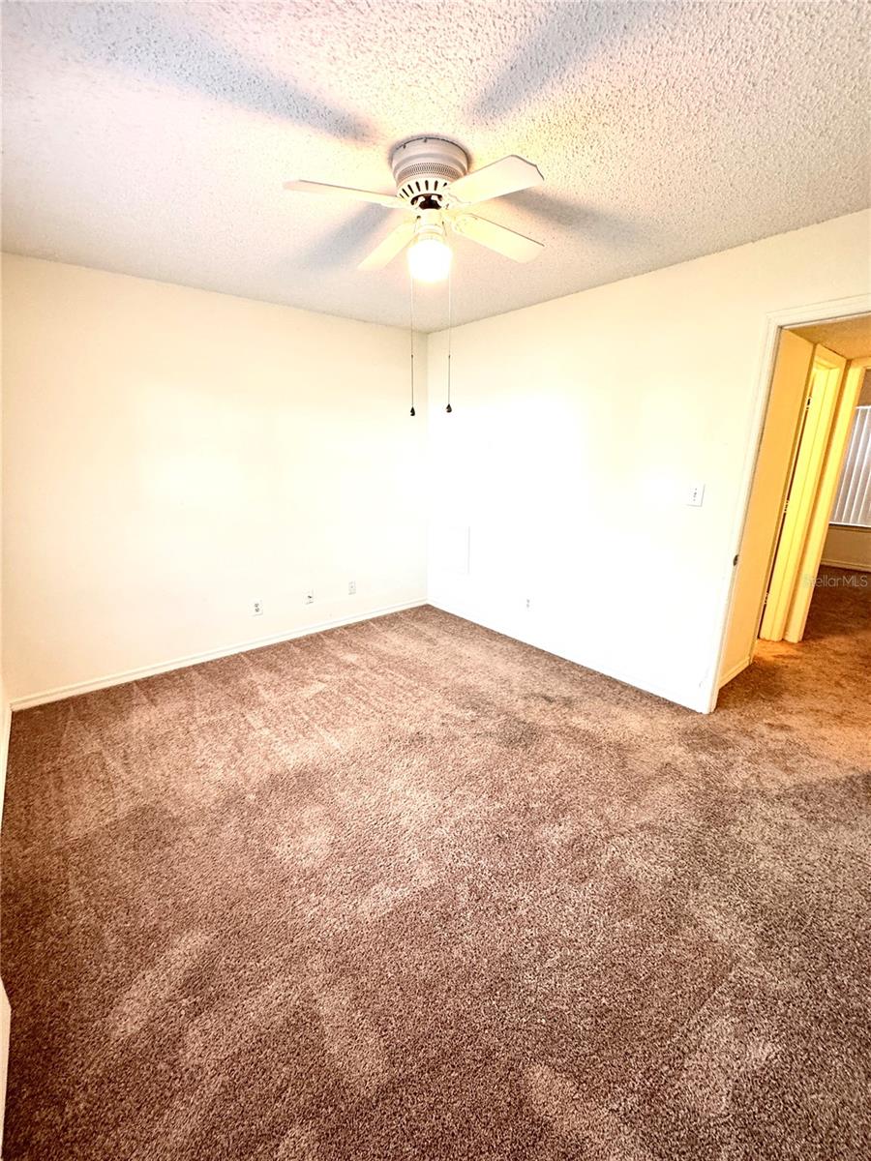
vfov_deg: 102.1
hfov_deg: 85.7
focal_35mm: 14
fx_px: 470
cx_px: 436
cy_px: 580
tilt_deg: -14.1
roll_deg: -0.1
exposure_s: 1/60
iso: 250
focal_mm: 2.22
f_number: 2.2
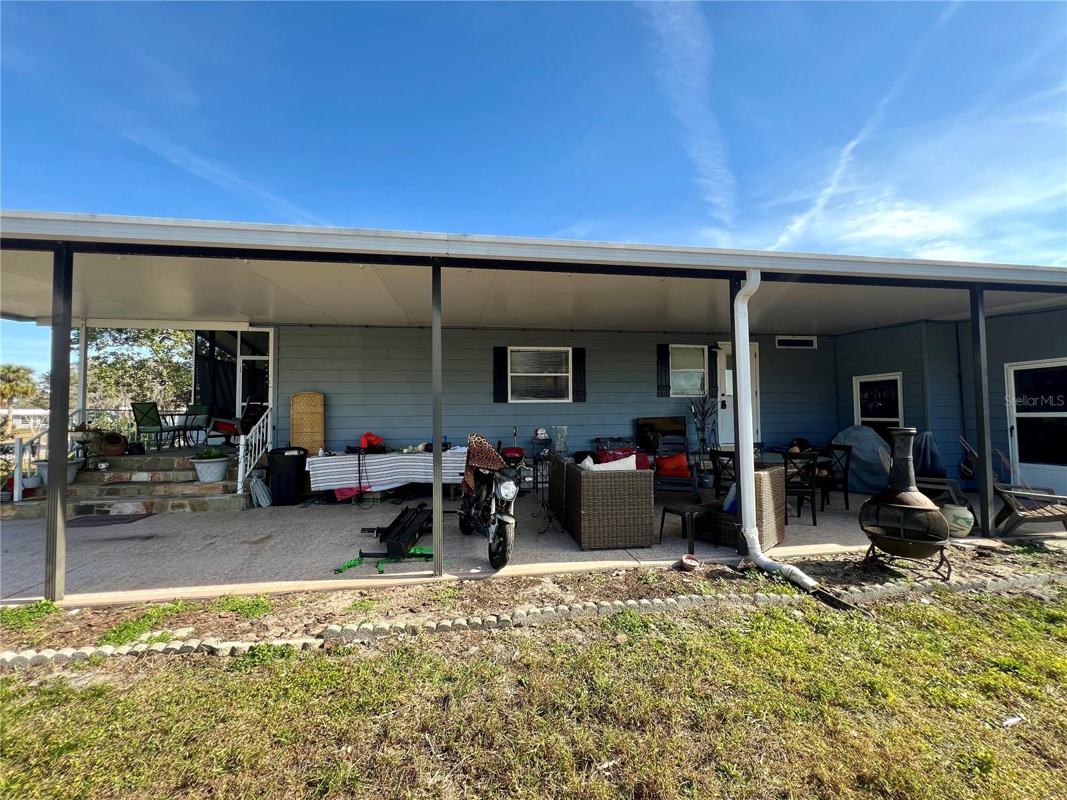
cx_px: 534
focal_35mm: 13
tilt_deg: +0.7
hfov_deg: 106.2
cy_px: 400
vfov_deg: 89.9
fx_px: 401
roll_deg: +1.4
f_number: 1.8
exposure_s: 1/216
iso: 32
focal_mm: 1.57
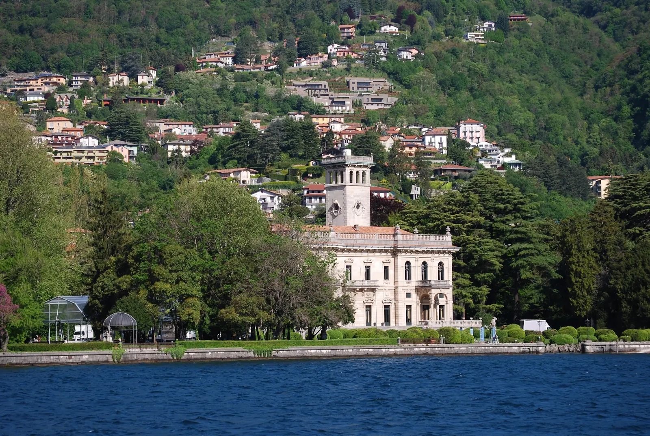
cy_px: 218
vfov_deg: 12.2
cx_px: 325
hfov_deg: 18.1
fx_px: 2035
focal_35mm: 112
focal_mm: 75
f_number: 5.6
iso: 110
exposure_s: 1/500
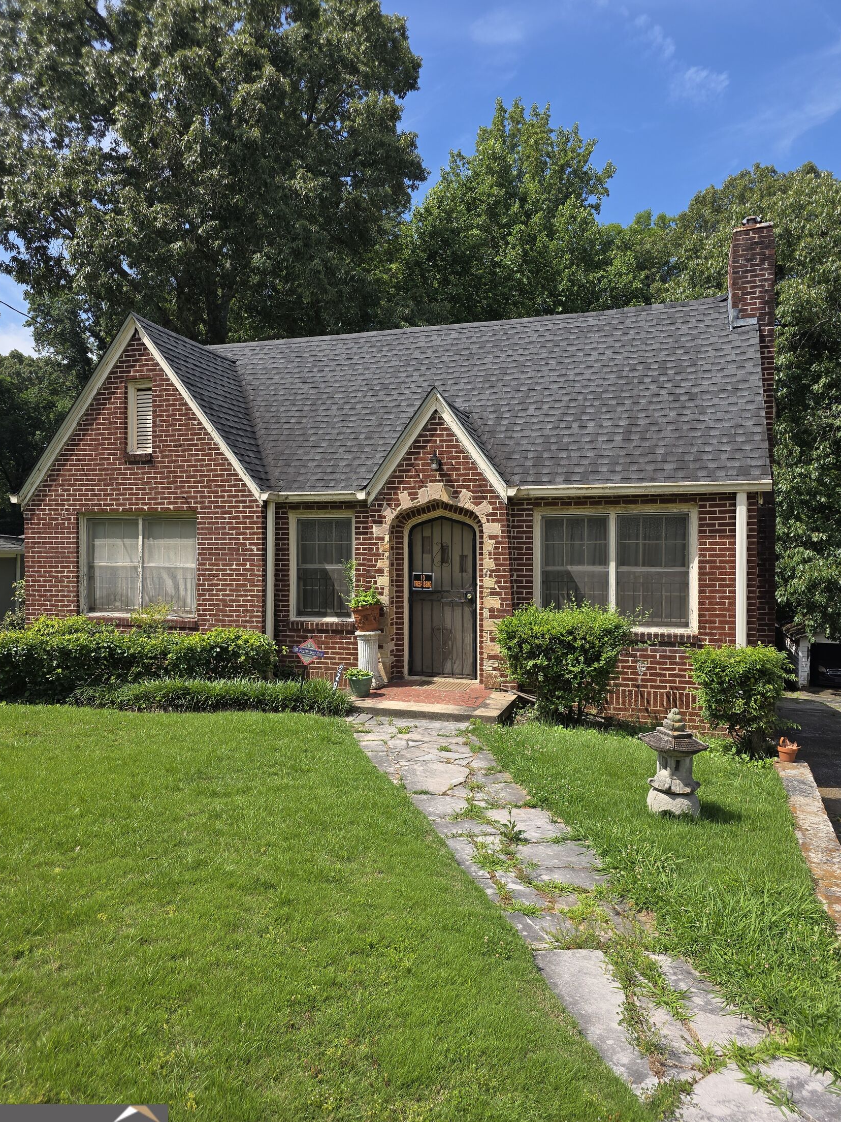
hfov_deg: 56.8
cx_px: 432
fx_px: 777
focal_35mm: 24
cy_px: 577
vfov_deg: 71.6
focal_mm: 6.3
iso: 12
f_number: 1.7
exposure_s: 1/645
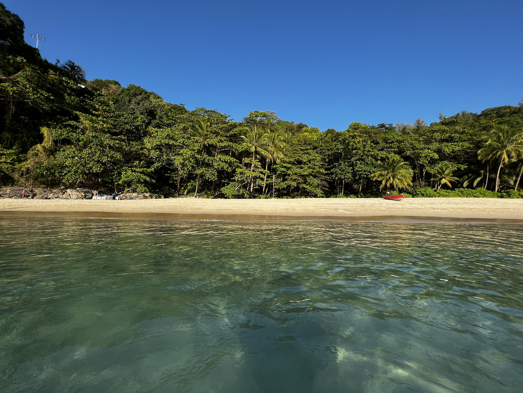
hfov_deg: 106.2
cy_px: 196
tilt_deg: +3.0
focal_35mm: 13
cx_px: 262
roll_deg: -0.9
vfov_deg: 89.9
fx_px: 196
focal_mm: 1.57
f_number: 1.8
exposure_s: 1/927
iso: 32
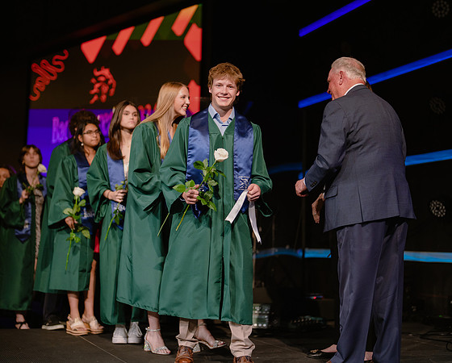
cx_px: 226
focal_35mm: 57
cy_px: 182
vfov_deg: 26.8
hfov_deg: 33.1
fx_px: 762
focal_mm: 50
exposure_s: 1/320
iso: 640
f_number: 1.2
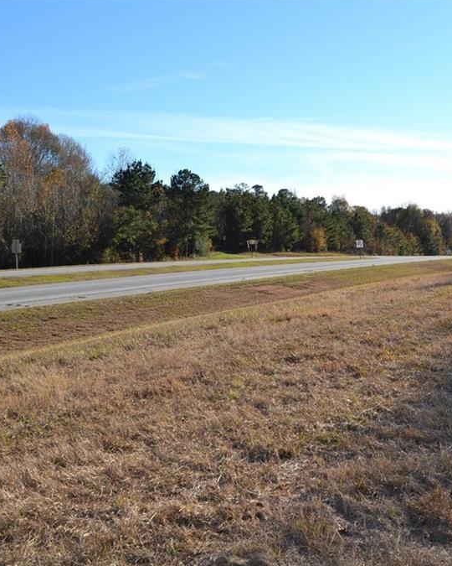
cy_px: 282
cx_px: 340
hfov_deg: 31.5
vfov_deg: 39.5
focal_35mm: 47
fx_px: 786
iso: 100
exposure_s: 1/200
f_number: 9
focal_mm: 22
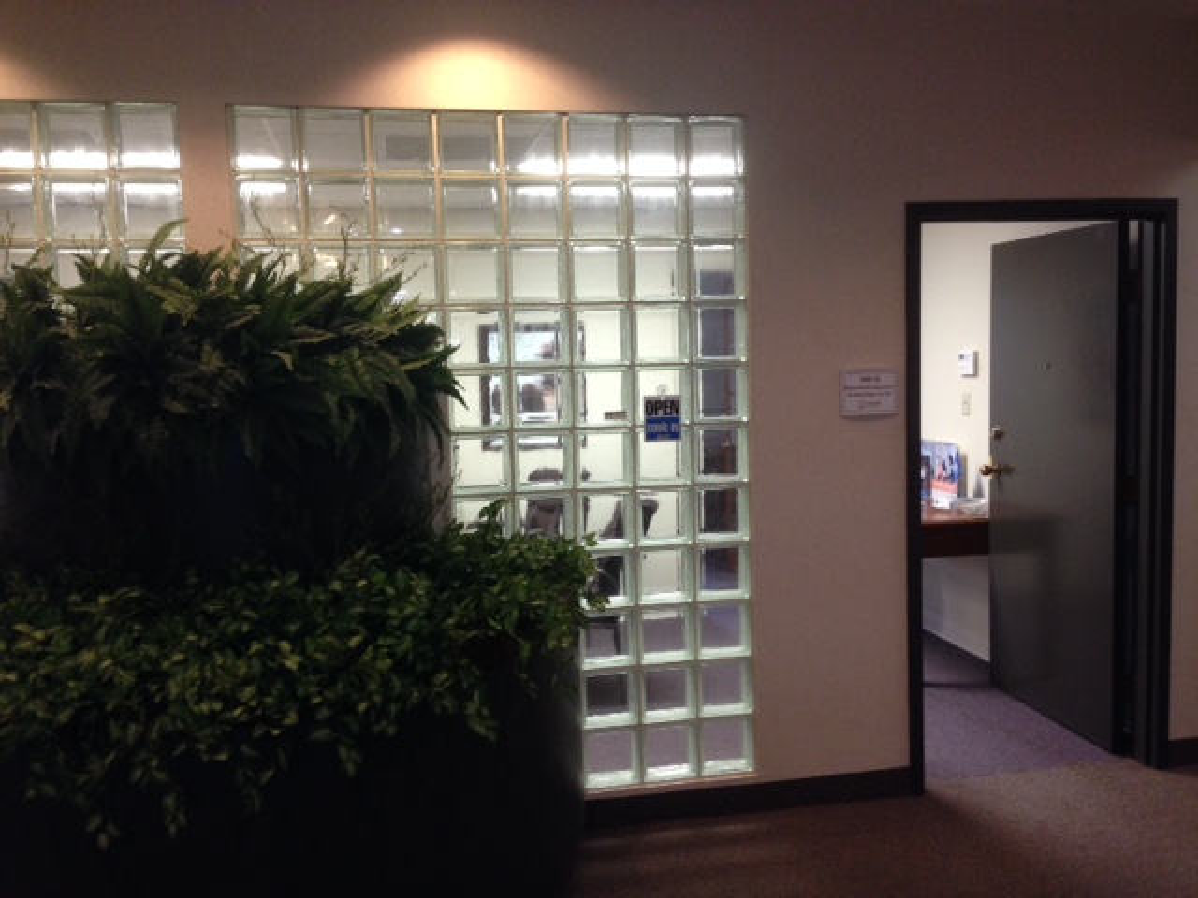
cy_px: 449
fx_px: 1142
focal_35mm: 33
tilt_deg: -4.8
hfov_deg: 55.4
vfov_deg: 42.9
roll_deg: +1.8
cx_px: 599
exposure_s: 1/20
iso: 160
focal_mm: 4.12
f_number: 2.4
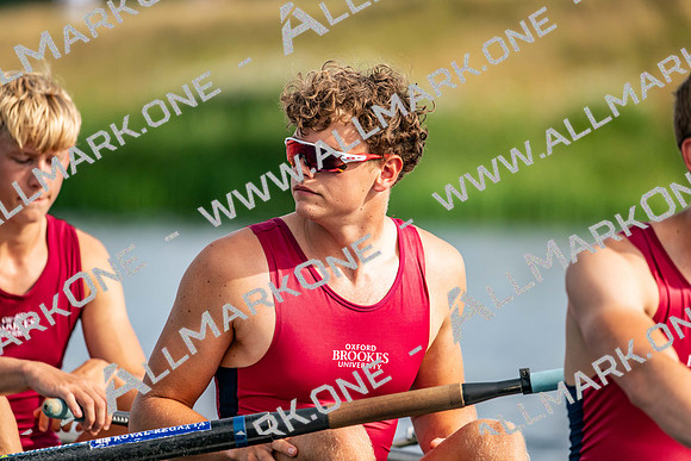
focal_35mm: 400
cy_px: 230
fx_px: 7679
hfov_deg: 5.2
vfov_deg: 3.4
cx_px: 346
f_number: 4.5
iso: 450
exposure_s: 1/2500
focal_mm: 400
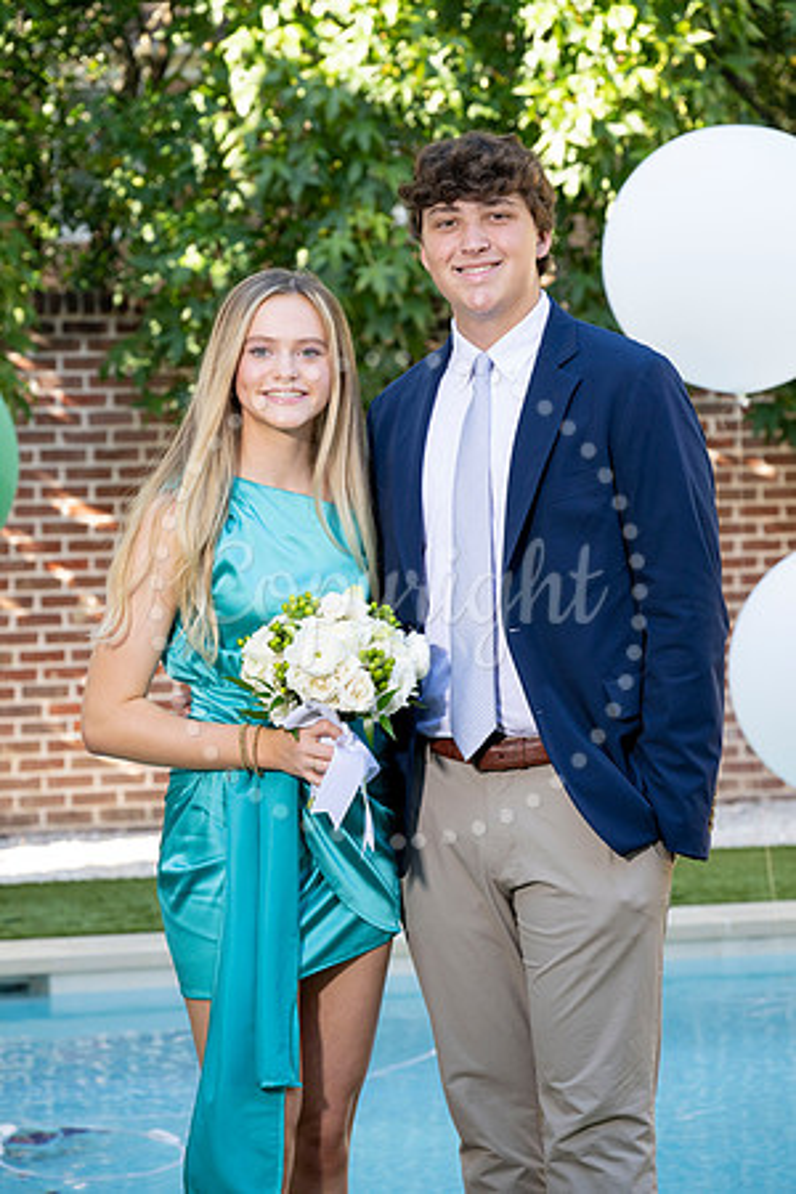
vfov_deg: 21.2
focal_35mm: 96
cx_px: 398
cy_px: 597
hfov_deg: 14.3
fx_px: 3184
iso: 400
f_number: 5.6
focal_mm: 96
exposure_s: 1/200
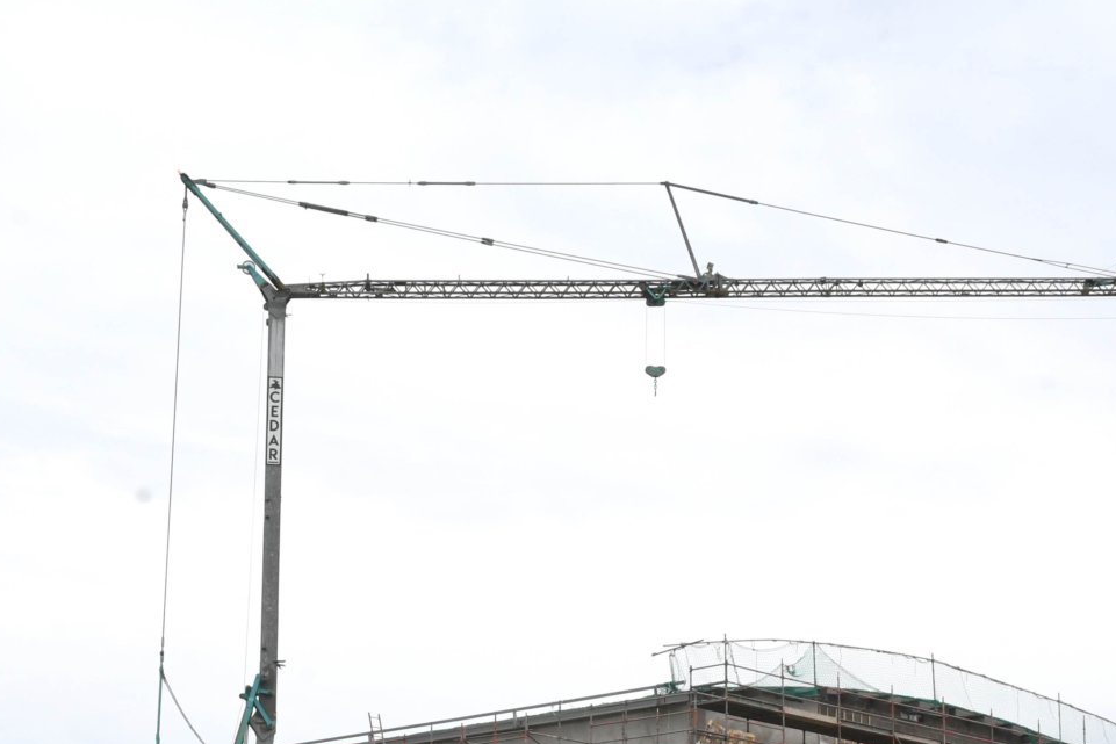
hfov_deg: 20.6
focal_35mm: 99
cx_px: 693
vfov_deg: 13.6
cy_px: 789
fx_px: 3071
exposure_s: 1/800
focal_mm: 31
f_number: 14
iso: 800
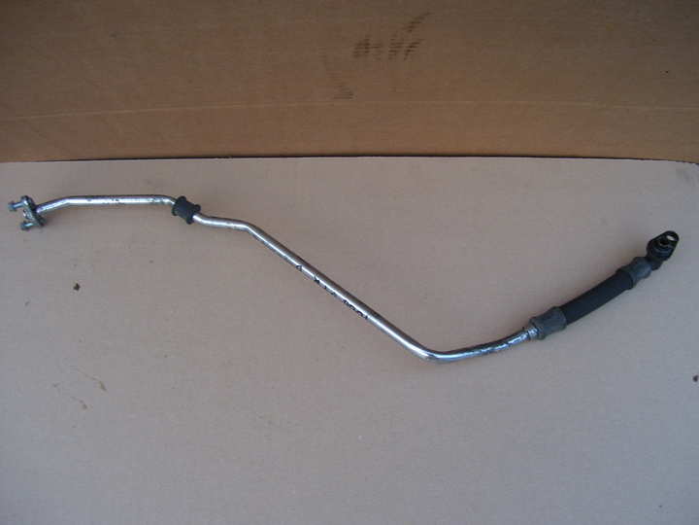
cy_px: 262
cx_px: 350
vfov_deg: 38.7
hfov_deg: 50.1
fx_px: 747
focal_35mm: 37
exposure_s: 1/30
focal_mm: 6
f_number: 2.7
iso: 80
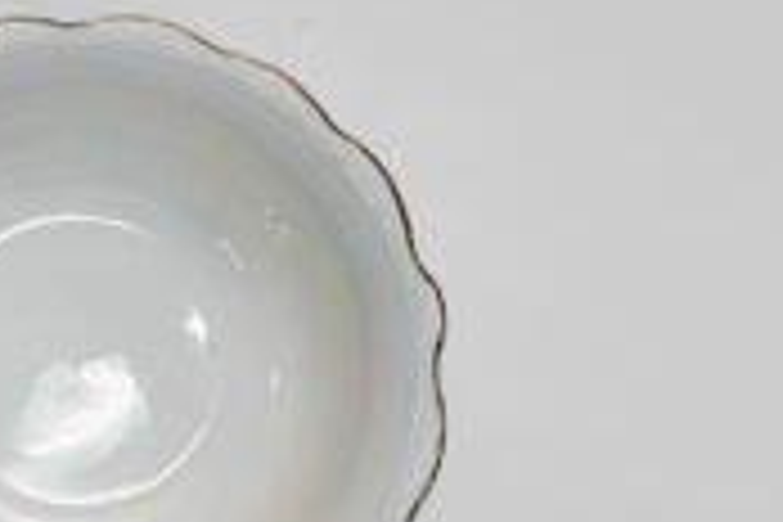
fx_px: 3284
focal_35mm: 151
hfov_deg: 13.5
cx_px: 117
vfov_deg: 9.1
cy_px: 376
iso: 3200
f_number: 13
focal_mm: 61
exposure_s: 1/100
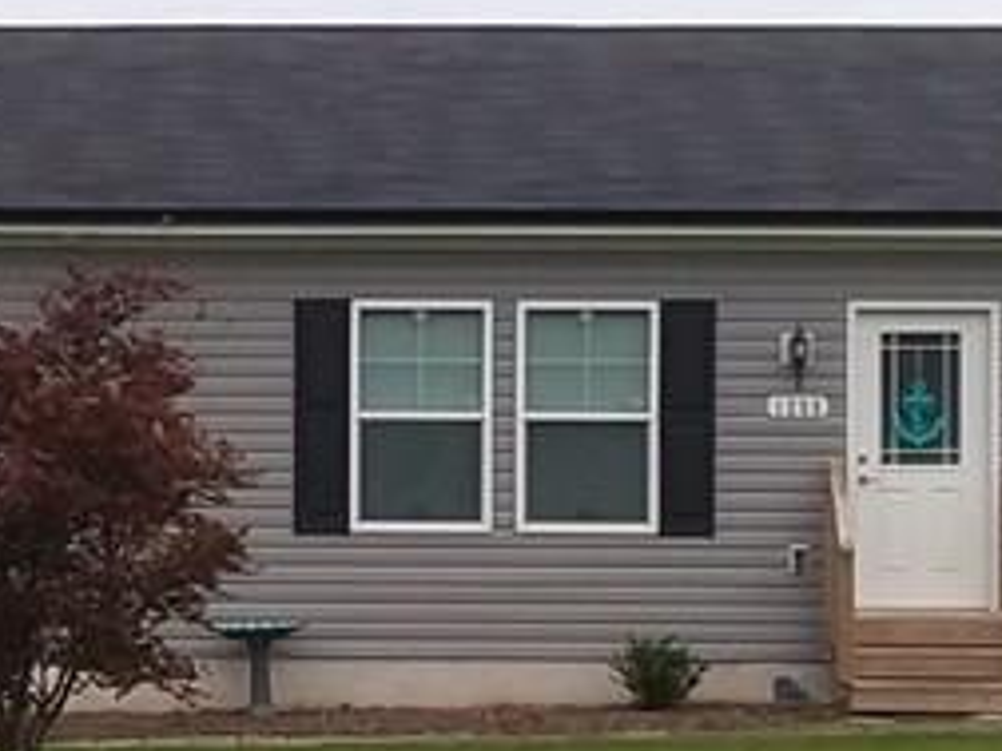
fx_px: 3416
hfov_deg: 16.4
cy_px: 576
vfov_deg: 12.5
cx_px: 36
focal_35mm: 118
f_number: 1.9
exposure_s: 1/605
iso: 40
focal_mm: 2.47
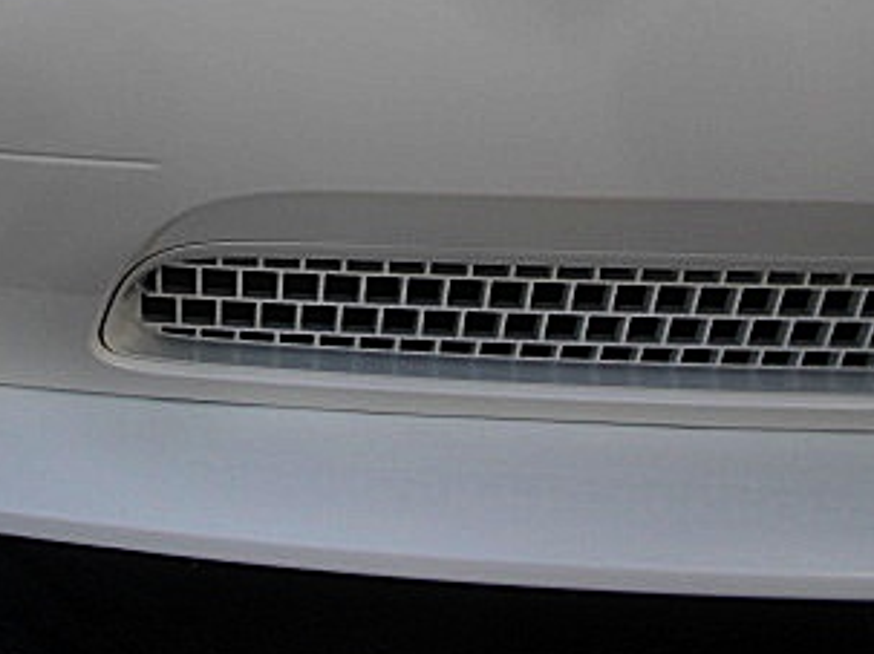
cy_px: 0
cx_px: 162
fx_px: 1918
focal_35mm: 76
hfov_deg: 25.2
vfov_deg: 18.8
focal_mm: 6.3
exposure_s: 1/250
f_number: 2.8
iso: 50
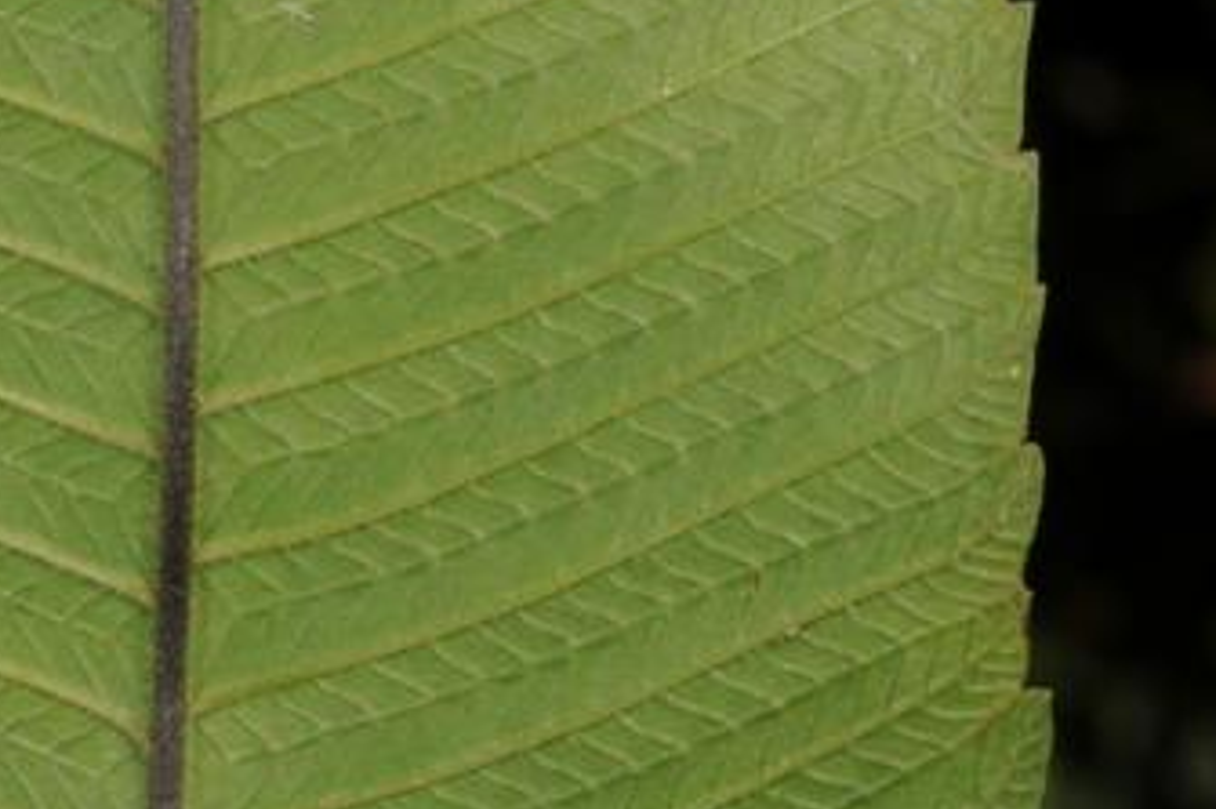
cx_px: 247
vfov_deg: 8.5
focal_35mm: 161
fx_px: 5435
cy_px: 212
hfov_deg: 12.7
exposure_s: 1/60
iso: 200
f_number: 40
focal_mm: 60
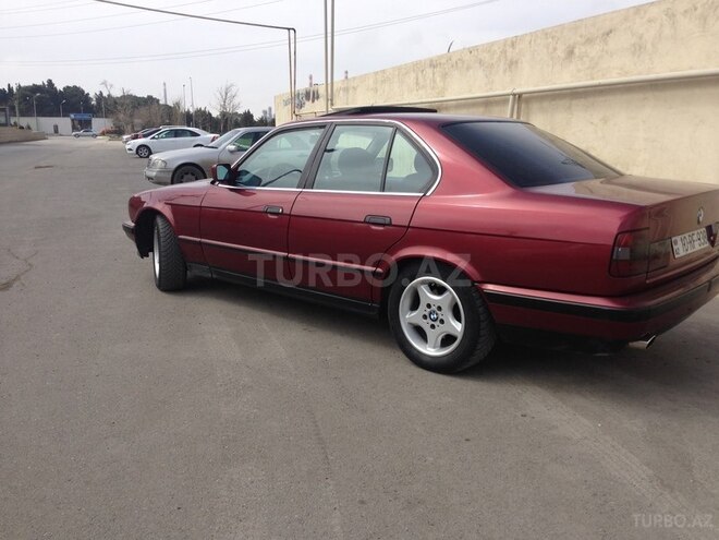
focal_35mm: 33
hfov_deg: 55.4
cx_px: 360
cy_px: 270
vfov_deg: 42.9
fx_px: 685
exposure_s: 1/1550
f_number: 2.4
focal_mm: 4.12
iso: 50
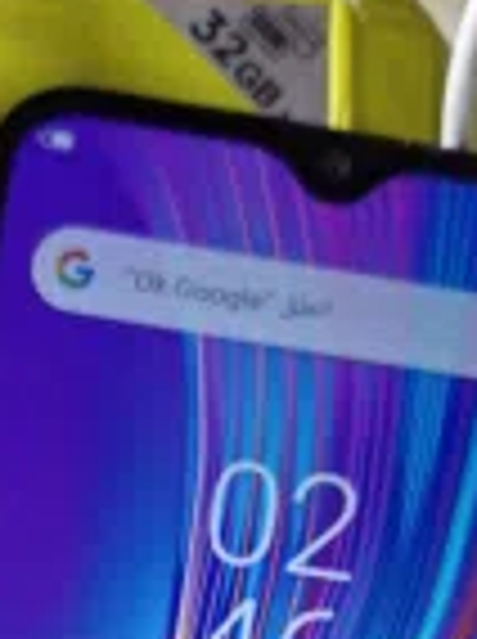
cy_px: 778
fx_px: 1198
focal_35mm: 65
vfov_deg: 26.4
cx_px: 126
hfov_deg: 22.3
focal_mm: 5.54
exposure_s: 1/100
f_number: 1.8
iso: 50
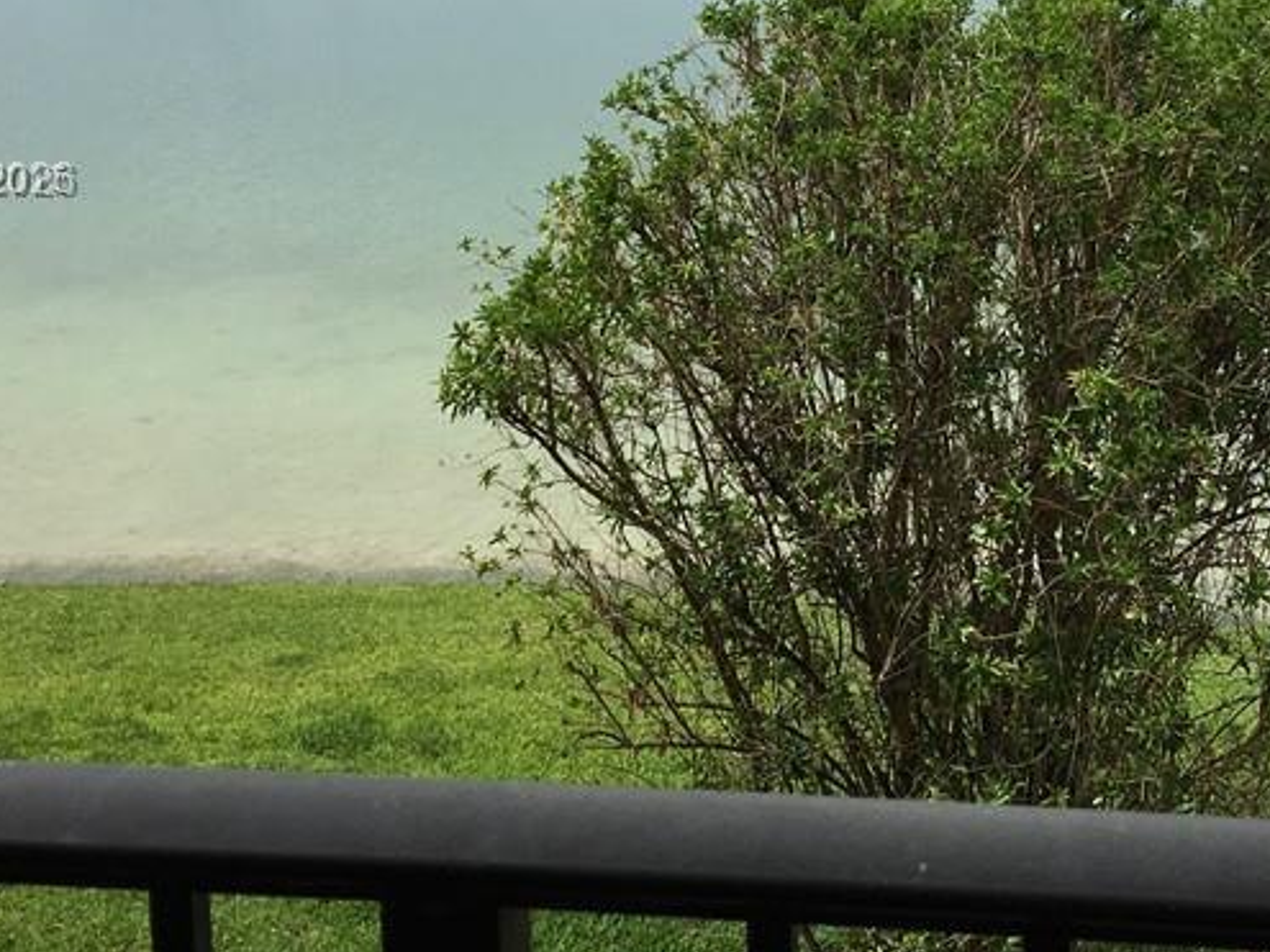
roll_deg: +0.0
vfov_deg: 24.0
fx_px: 2201
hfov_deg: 31.9
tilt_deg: -10.2
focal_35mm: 60
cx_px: 847
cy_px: 182
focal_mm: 4.15
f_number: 2.2
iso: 25
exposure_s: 1/1832
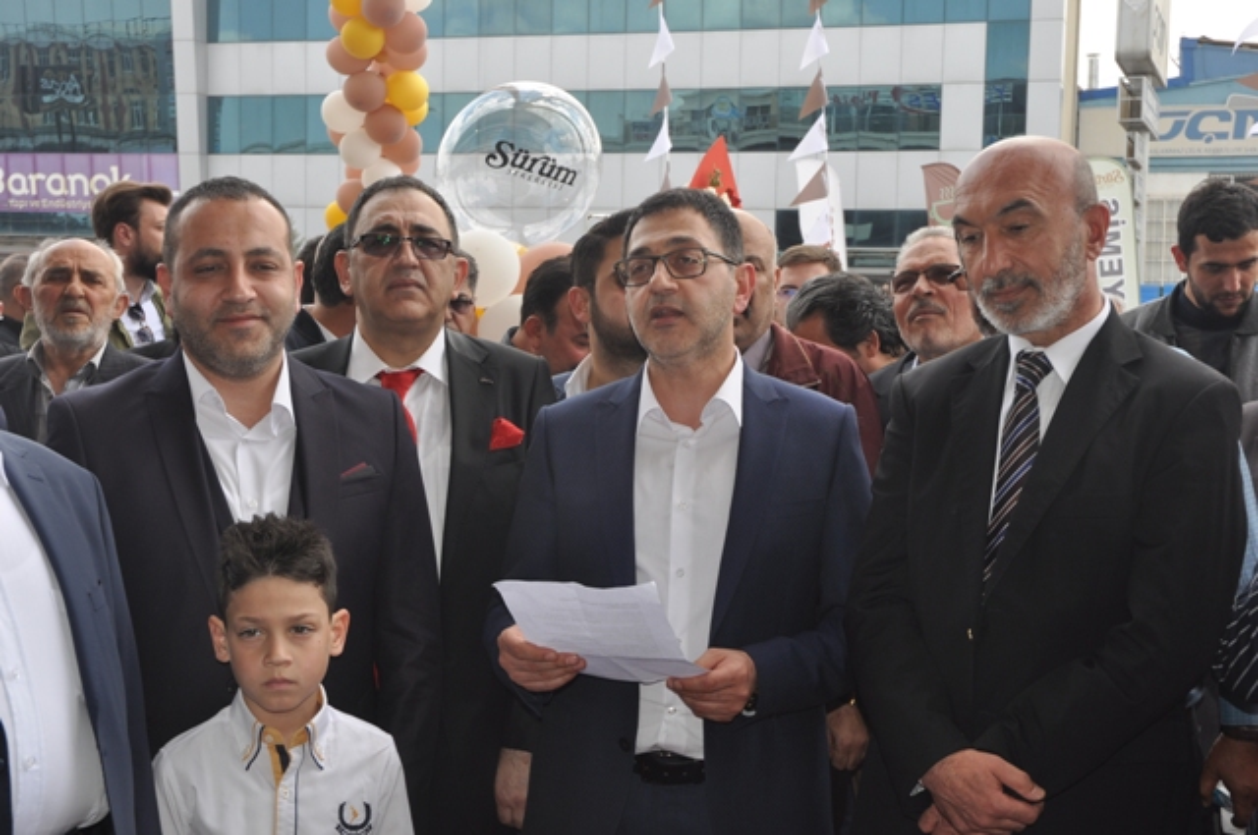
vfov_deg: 26.4
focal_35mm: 51
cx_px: 629
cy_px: 418
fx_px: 1780
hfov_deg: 38.9
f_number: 7.1
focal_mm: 34
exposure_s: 1/200
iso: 200
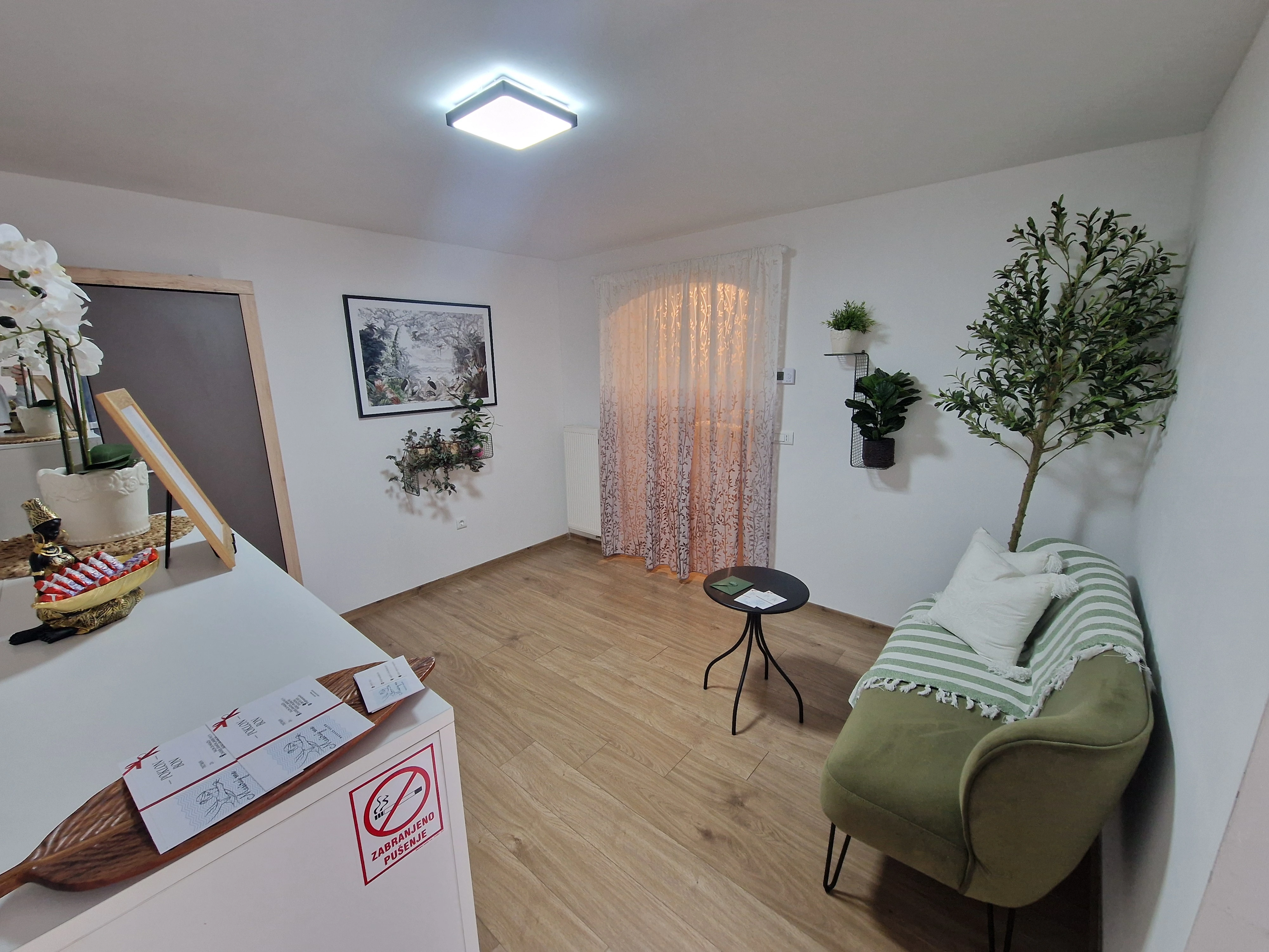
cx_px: 634
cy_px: 476
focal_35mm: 13
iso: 400
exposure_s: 1/33
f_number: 2.2
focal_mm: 2.2
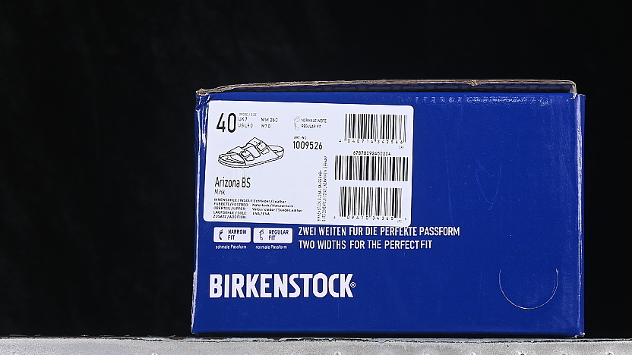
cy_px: 168
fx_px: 1709
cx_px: 404
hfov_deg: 20.9
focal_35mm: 102
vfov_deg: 11.9
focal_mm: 50
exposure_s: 1/60
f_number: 8
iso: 160
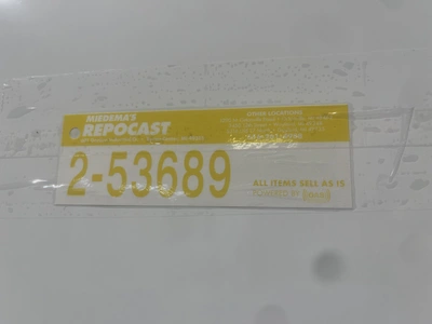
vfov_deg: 53.1
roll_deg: -1.5
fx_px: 324
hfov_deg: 67.3
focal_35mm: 26
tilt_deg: +9.6
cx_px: 216
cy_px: 162
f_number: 1.6
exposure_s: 1/120
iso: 64
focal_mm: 5.1
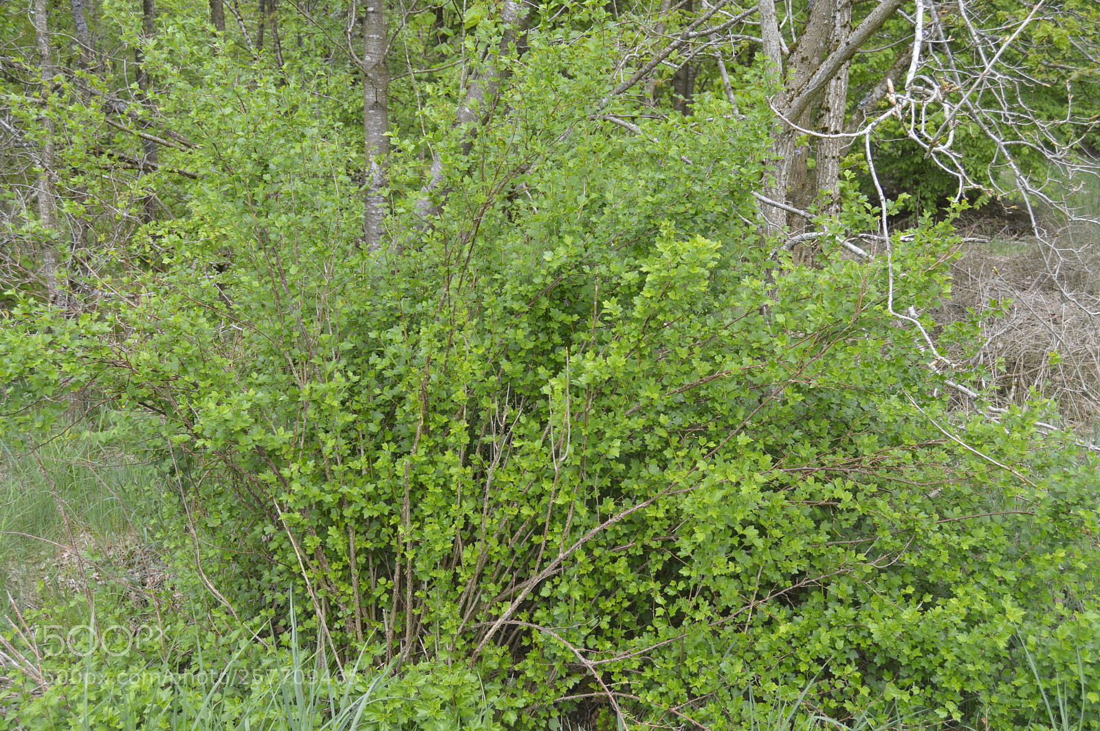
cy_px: 366
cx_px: 550
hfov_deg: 55.1
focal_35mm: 34
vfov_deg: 38.3
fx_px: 1053
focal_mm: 23
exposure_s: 1/125
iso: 140
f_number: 5.6
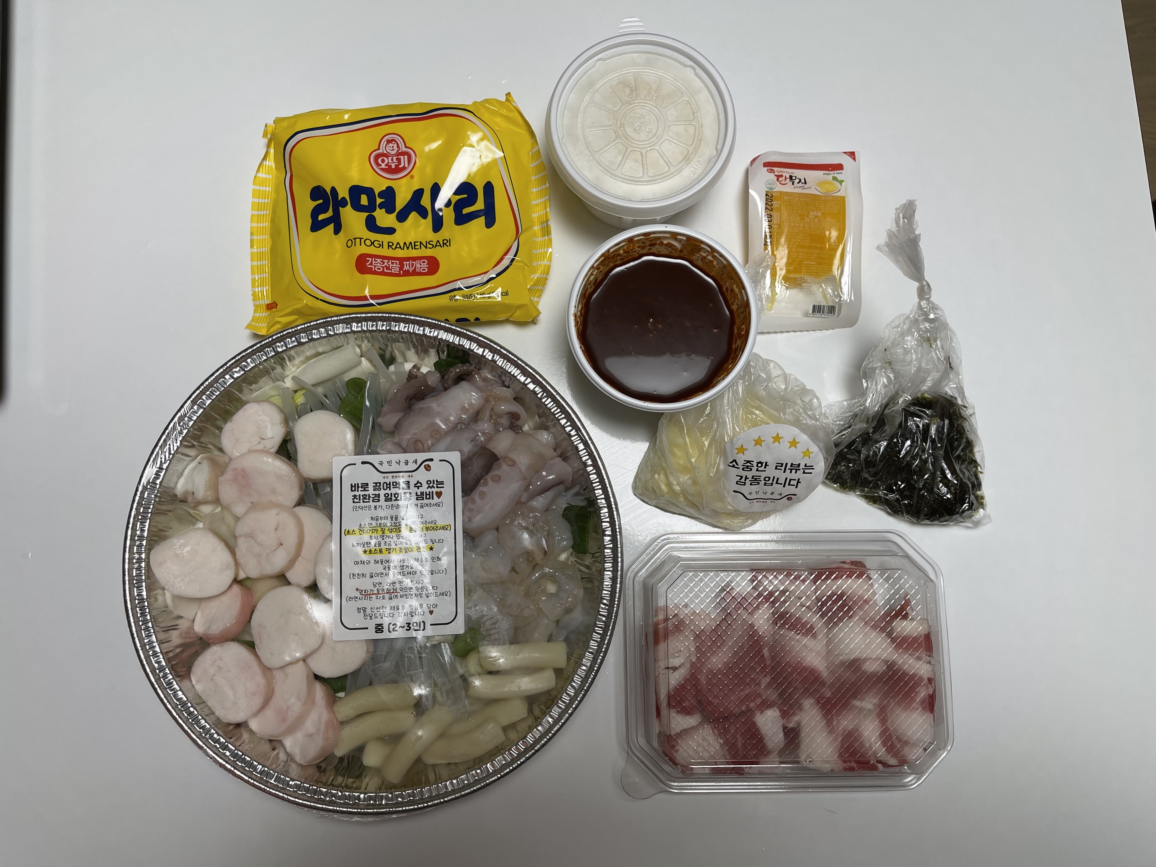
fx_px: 868
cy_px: 434
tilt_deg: -82.4
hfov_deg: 67.3
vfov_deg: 53.1
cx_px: 578
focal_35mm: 26
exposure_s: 1/120
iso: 50
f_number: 1.6
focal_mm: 5.1
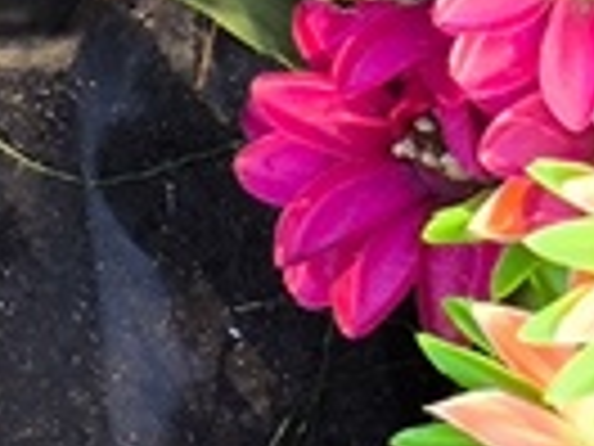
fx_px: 5199
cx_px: -898
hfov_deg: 6.2
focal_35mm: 303
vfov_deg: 4.7
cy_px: -883
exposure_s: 1/213
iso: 50
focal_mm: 4.71
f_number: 1.7
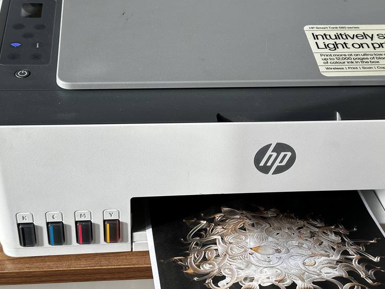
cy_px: 149
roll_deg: -5.6
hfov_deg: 29.7
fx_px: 723
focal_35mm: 65
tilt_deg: -39.8
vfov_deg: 22.6
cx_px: 232
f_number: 1.78
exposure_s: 1/519
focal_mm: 6.86
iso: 64
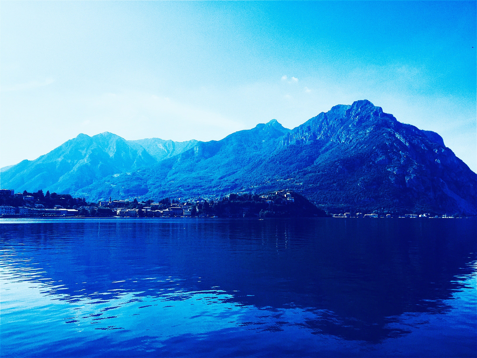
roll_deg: -1.7
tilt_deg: +6.4
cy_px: 179
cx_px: 238
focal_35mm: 29
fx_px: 400
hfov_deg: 61.7
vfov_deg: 48.2
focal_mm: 4.15
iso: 32
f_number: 2.2
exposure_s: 1/2475
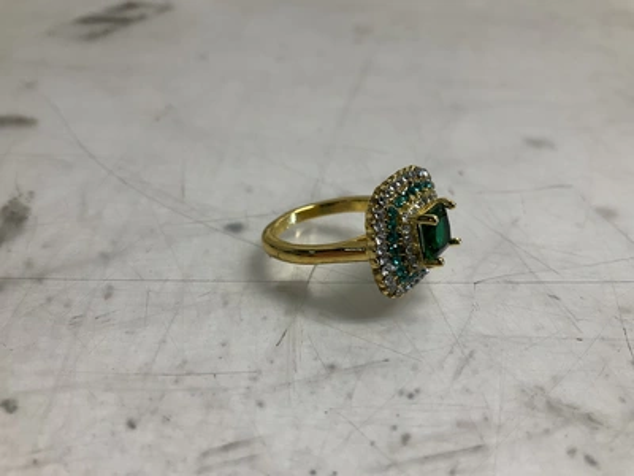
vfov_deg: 48.2
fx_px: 531
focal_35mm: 29
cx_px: 317
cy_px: 238
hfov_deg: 61.7
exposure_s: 1/120
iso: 50
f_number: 1.8
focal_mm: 3
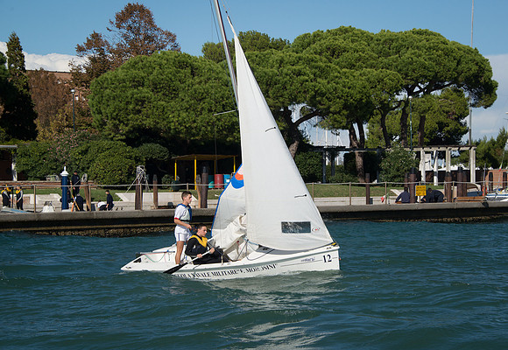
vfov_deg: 13.3
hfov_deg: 19.1
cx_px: 293
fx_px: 1505
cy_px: 196
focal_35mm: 106
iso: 500
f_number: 9
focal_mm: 92
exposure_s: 1/1600
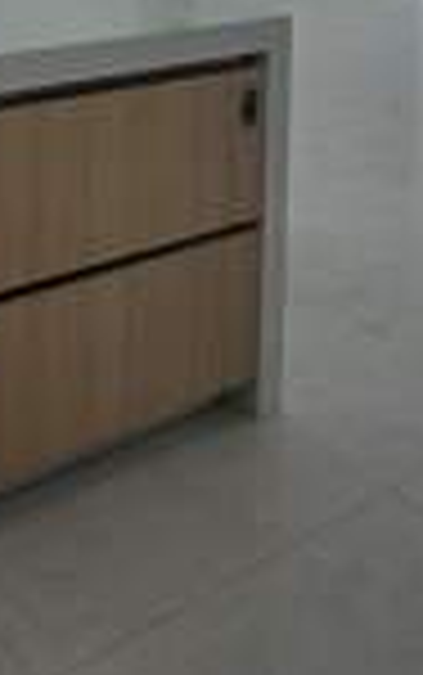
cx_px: -68
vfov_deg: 36.4
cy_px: -108
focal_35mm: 44
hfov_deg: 26.4
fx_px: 810
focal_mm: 2.2
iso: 50
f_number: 2.2
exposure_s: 1/255
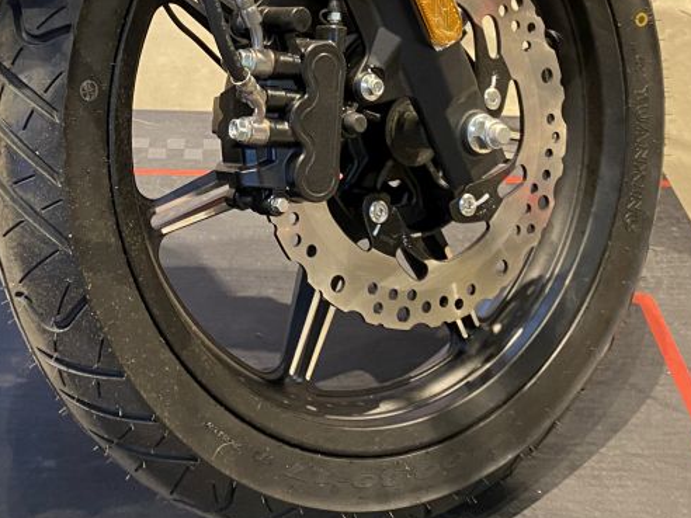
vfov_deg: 25.7
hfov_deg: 33.7
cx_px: 173
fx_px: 1118
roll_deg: +2.5
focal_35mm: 56
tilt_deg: -31.1
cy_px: 105
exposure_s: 1/50
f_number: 1.8
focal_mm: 4.25
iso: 320
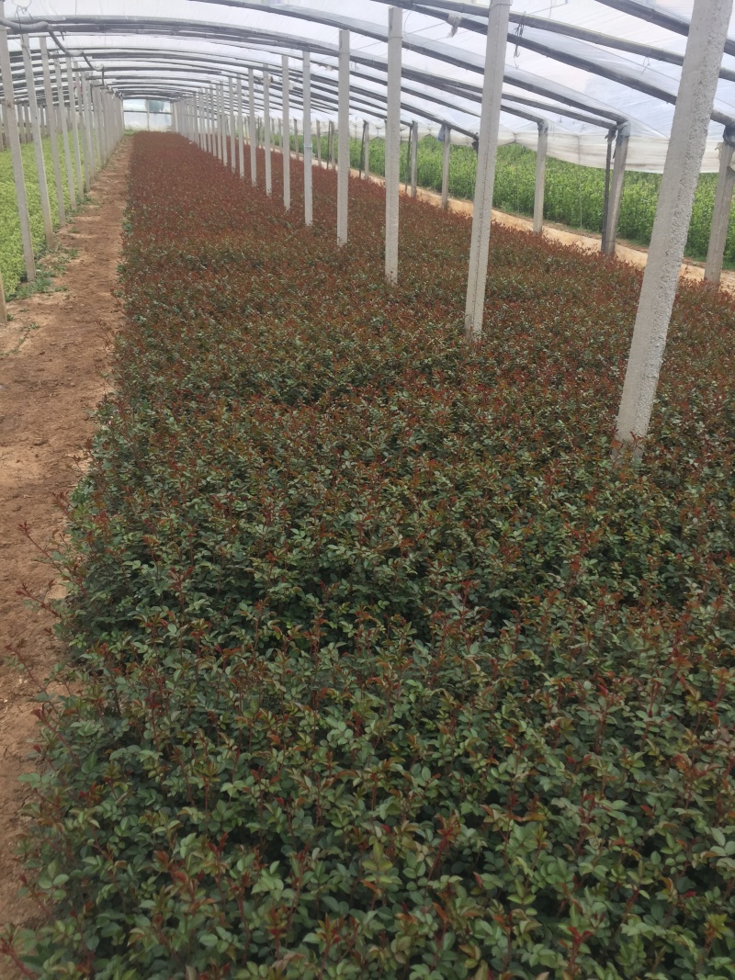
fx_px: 821
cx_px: 368
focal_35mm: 29
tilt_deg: -24.9
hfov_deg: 48.2
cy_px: 490
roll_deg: -5.0
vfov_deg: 61.7
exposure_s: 1/225
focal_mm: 4.15
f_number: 2.2
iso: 32
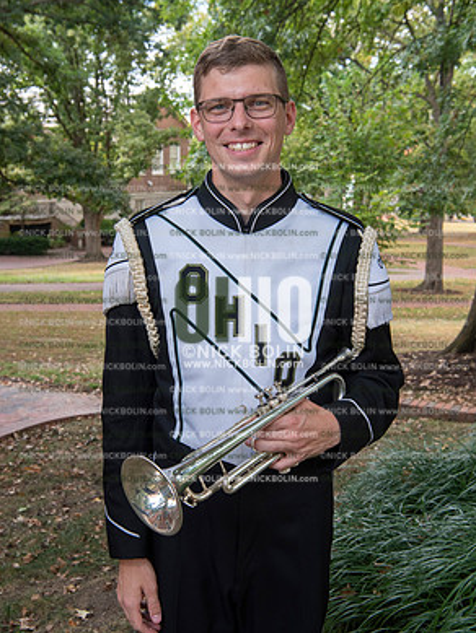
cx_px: 243
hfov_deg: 29.1
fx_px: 916
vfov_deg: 38.2
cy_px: 322
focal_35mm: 50
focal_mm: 45
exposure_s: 1/100
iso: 500
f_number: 8
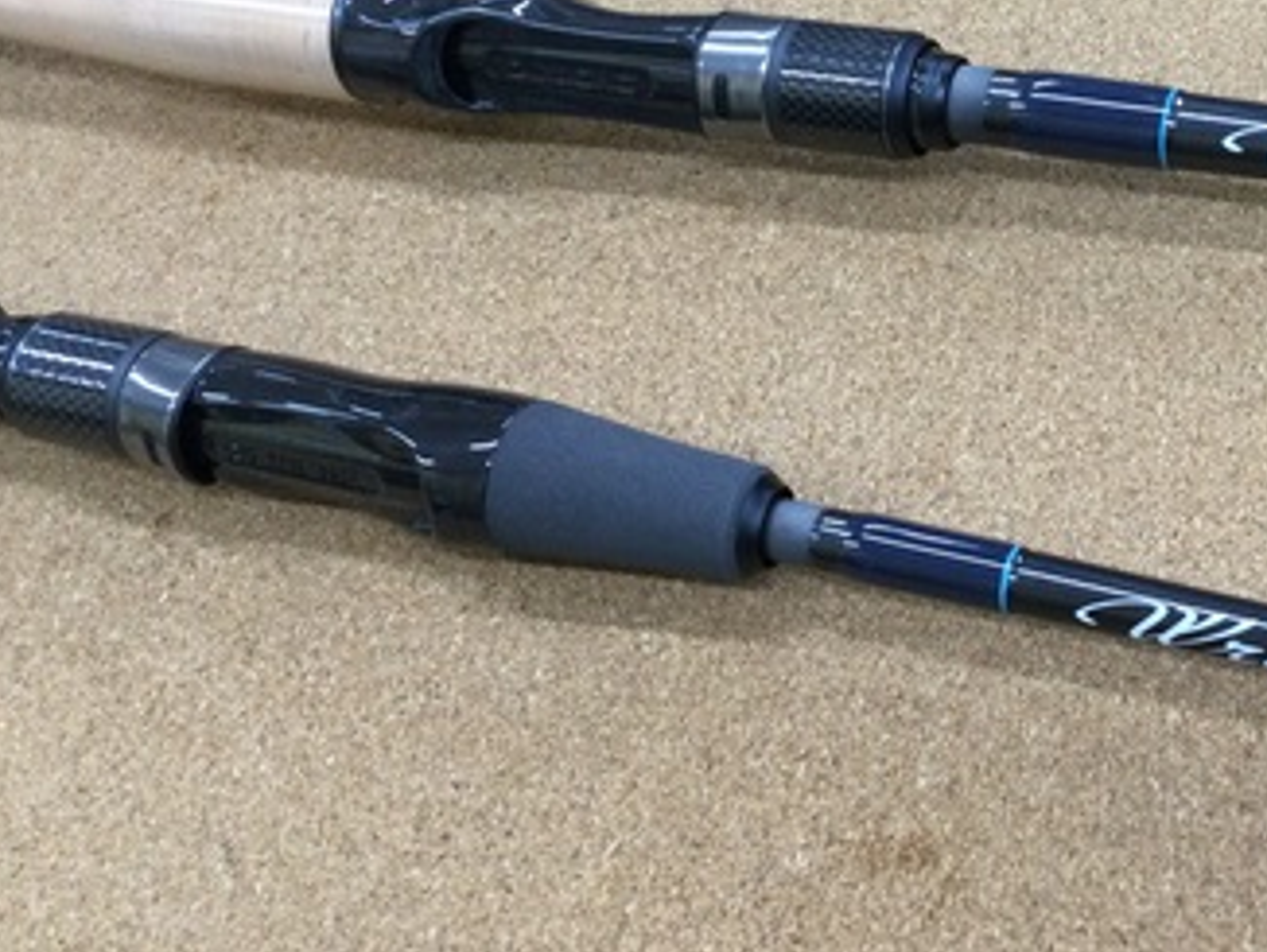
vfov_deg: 25.4
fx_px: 2088
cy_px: 225
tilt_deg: -56.2
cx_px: 1057
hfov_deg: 32.6
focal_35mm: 57
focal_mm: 3.3
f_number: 2.4
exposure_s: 1/33
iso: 64
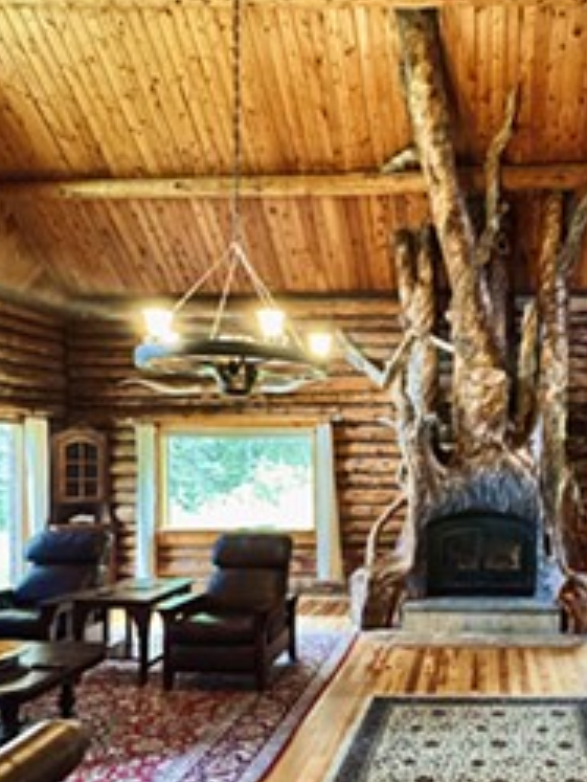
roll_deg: +0.1
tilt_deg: -0.8
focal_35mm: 27
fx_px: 610
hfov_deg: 48.5
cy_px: 465
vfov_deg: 64.8
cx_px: 468
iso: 640
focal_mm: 2.2
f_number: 2.2
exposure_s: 1/60
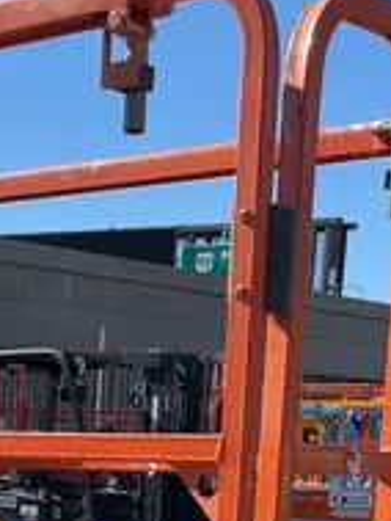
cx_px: 47
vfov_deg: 17.5
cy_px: 779
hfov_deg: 14.5
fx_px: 1519
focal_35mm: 101
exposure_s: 1/2463
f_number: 1.6
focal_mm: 5.1
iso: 50
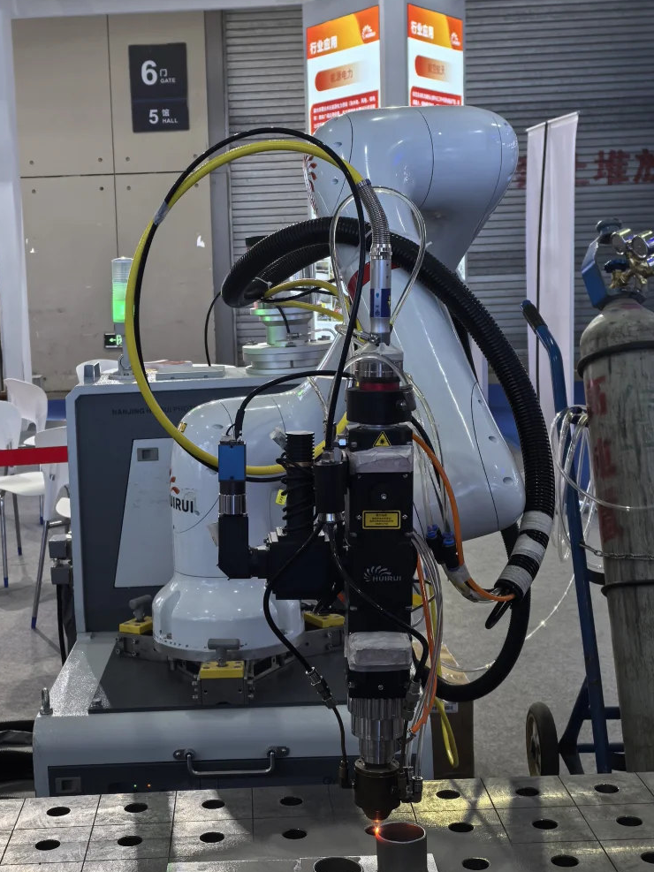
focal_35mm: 54
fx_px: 1361
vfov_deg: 35.5
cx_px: 219
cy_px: 439
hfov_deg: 26.9
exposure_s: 1/100
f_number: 2
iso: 50
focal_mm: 5.75
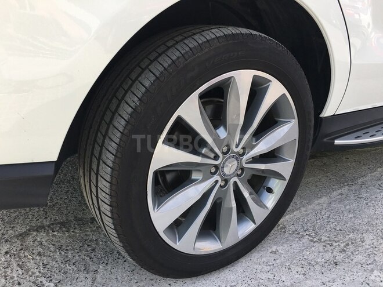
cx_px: 192
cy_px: 144
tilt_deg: -24.7
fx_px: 321
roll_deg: -1.7
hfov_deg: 61.7
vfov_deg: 48.2
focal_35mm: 29
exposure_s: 1/565
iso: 25
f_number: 2.2
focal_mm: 4.15
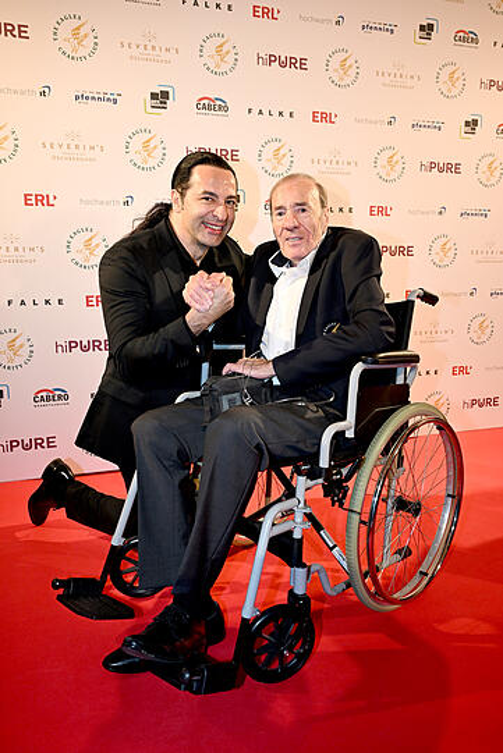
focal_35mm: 29
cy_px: 376
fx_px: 607
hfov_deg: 45.0
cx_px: 252
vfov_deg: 63.6
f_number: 5.6
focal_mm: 29
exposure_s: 1/100
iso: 1250
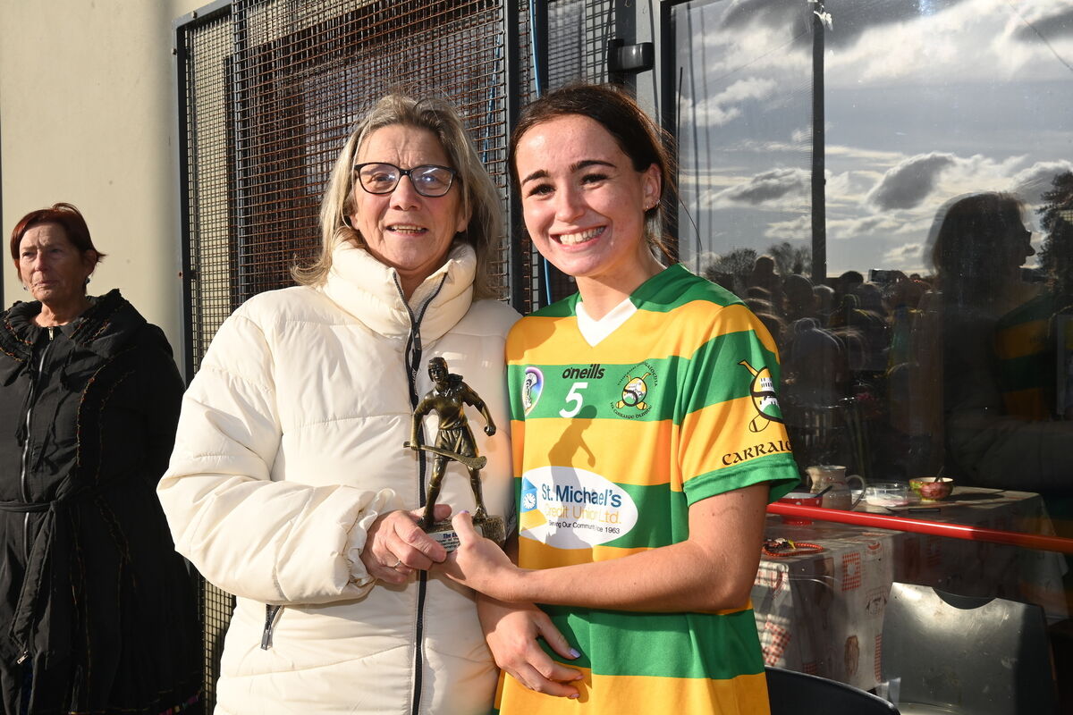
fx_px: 1133
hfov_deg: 50.7
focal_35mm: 38
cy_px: 358
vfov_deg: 35.1
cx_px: 536
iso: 400
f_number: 16
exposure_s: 1/250
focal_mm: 38
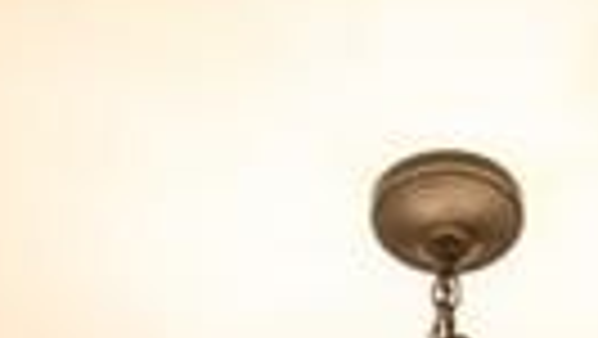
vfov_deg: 7.0
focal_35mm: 113
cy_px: 1489
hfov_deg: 18.8
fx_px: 1793
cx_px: 454
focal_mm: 14
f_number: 11
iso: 400
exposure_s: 1/8
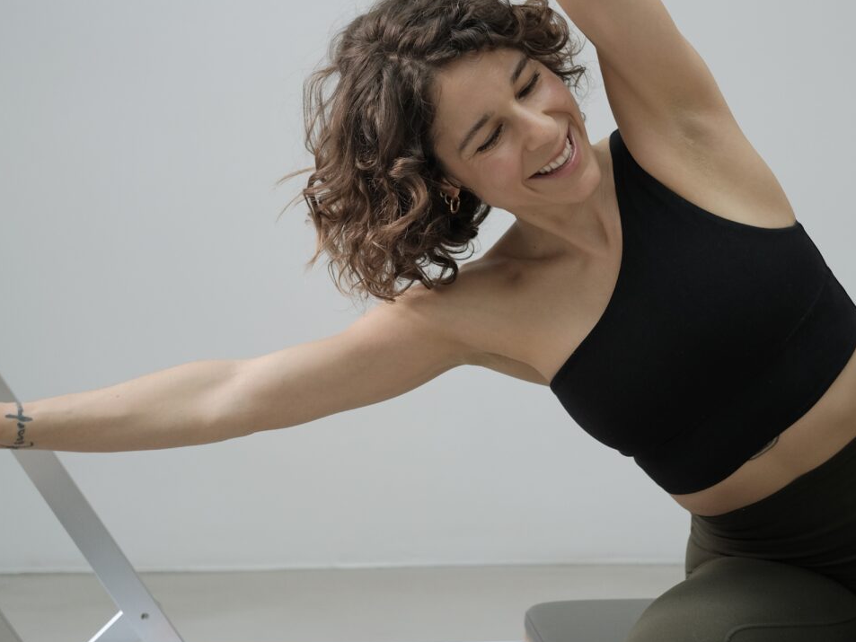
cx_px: 427
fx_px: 1904
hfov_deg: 25.3
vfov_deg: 19.1
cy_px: 264
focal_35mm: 77
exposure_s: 1/125
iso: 640
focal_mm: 35
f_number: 2
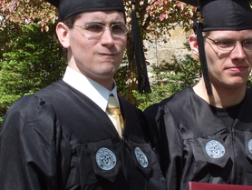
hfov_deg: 17.1
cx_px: 117
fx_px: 838
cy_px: 67
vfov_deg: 12.9
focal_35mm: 115
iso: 80
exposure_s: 1/350
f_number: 5.2
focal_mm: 11.1
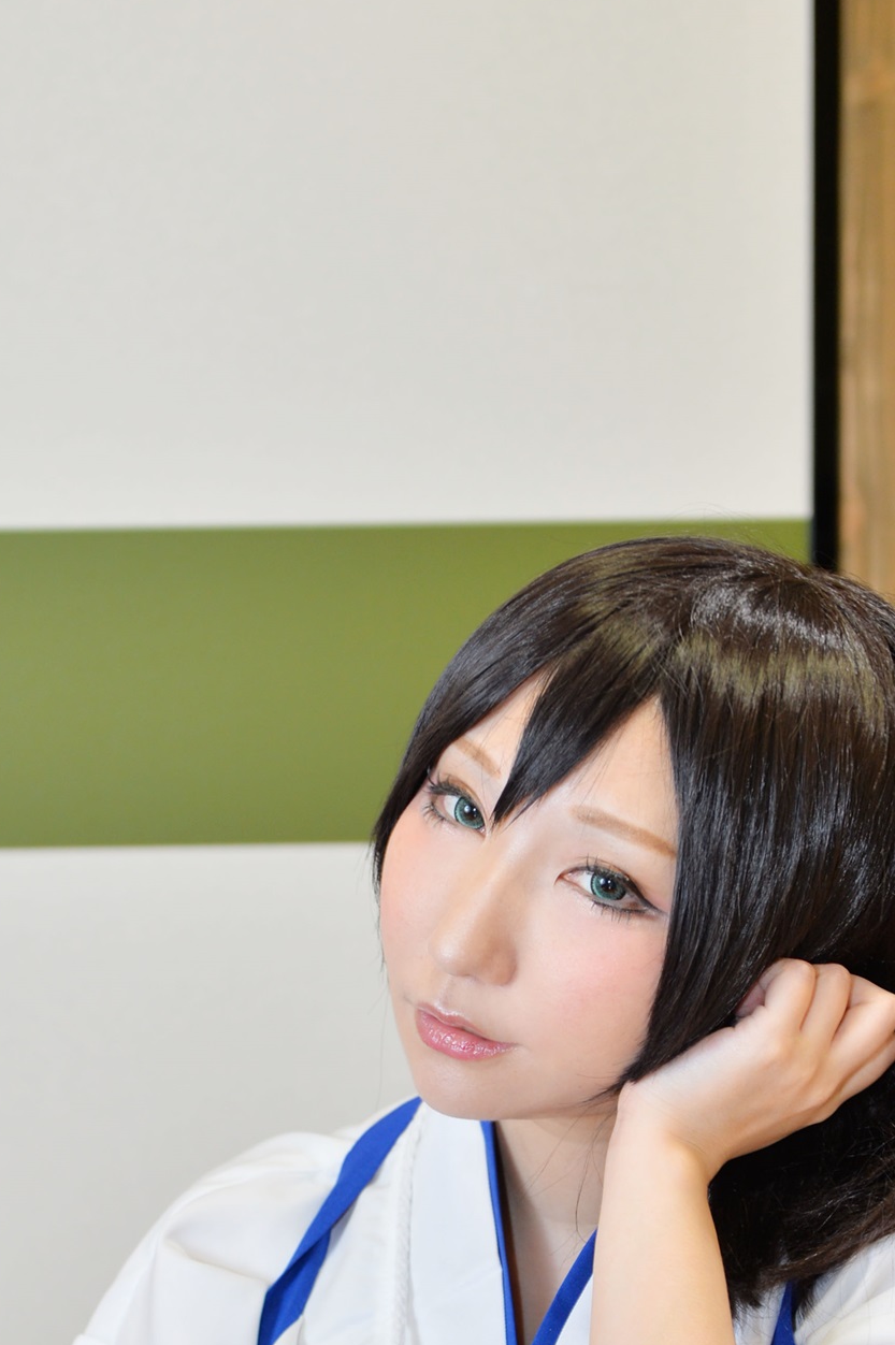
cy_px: 1144
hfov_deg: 14.8
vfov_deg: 21.8
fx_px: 3435
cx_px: 429
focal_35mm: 92
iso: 400
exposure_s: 1/60
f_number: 3.5
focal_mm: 48
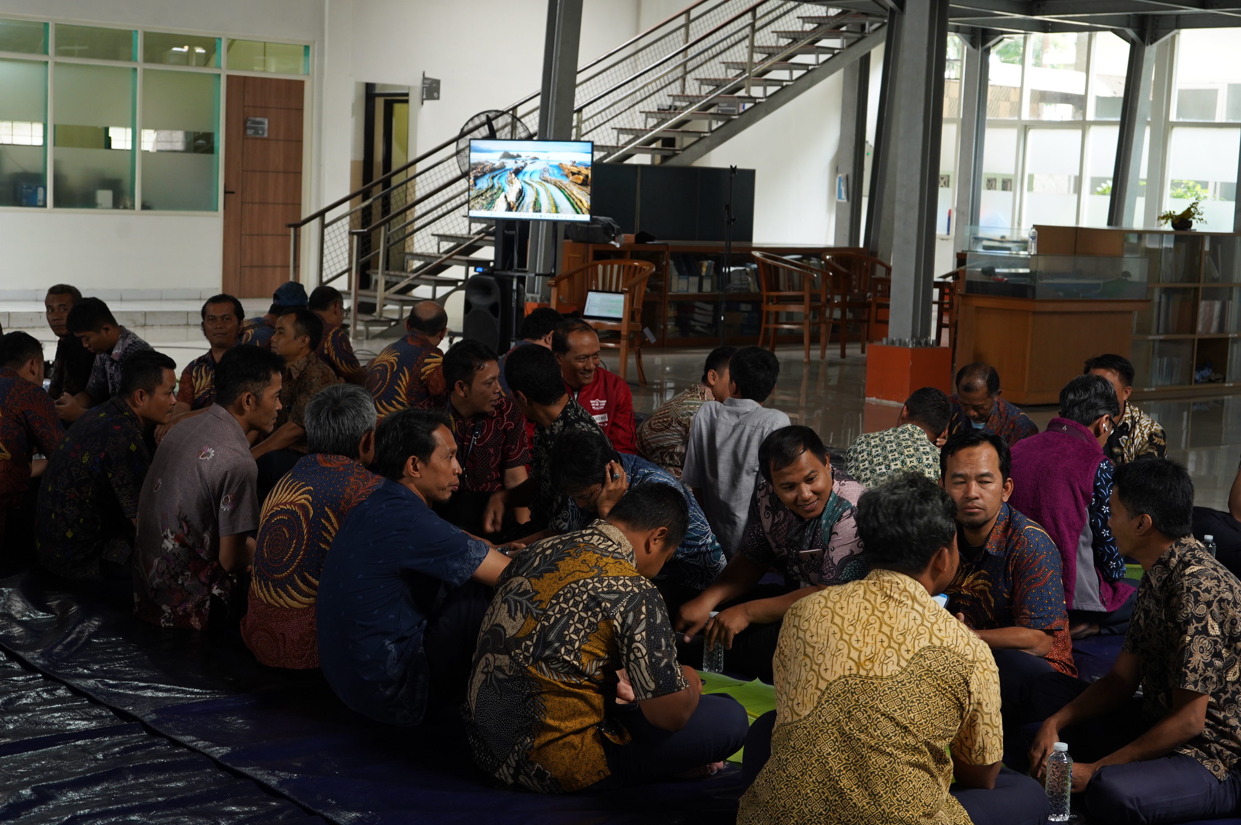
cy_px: 412
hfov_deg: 33.4
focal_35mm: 60
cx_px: 620
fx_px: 2066
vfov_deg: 22.6
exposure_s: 1/30
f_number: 5.6
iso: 1000
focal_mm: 60
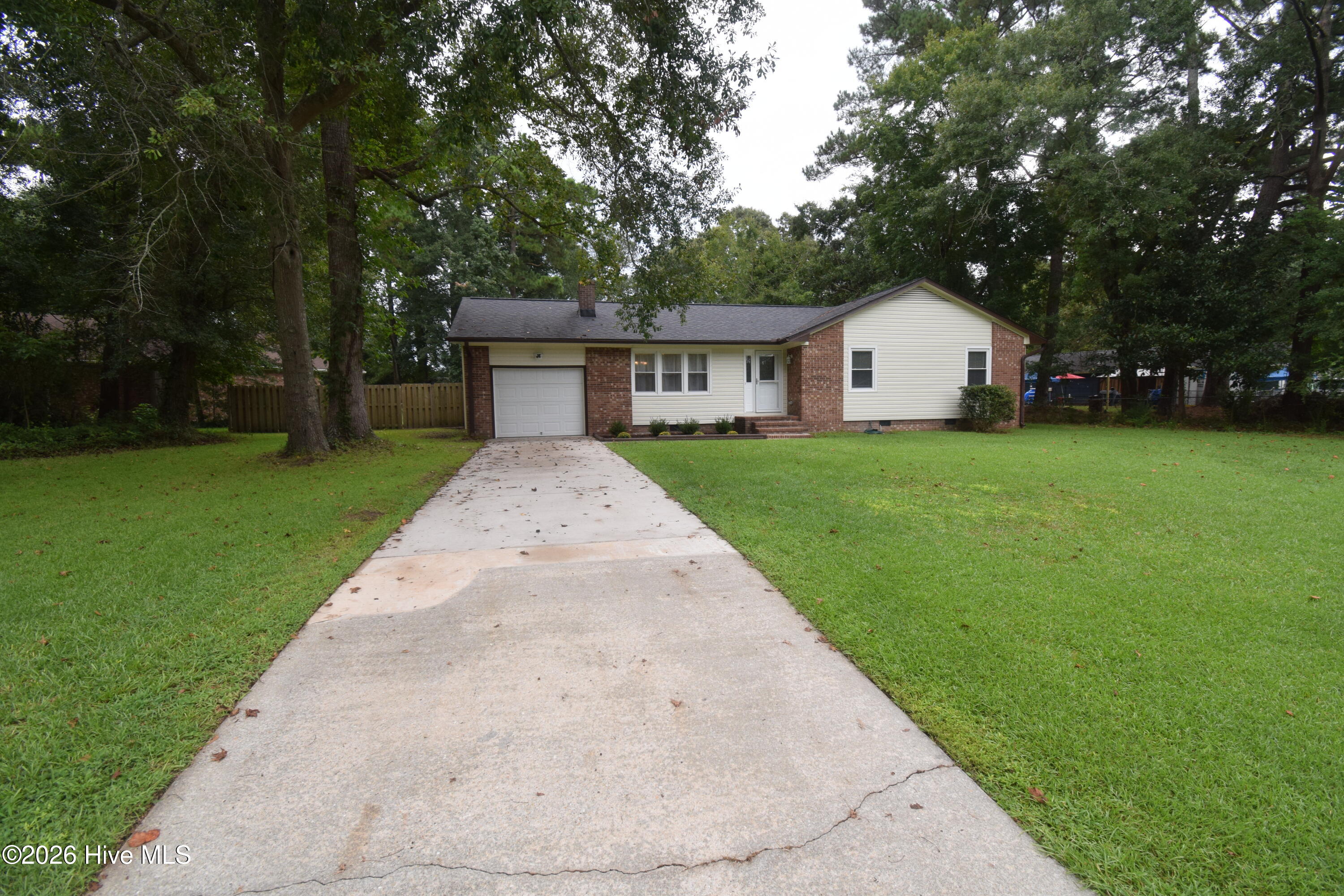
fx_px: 560
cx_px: 672
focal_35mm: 15
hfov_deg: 100.4
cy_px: 448
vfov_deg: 77.3
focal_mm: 10
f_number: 8
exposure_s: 1/160
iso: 400
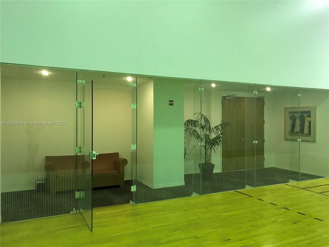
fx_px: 266
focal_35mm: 28
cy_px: 124
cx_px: 164
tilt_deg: -2.0
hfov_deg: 63.4
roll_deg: -0.1
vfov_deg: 49.7
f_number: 1.8
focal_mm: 3.99
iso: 100
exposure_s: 1/9
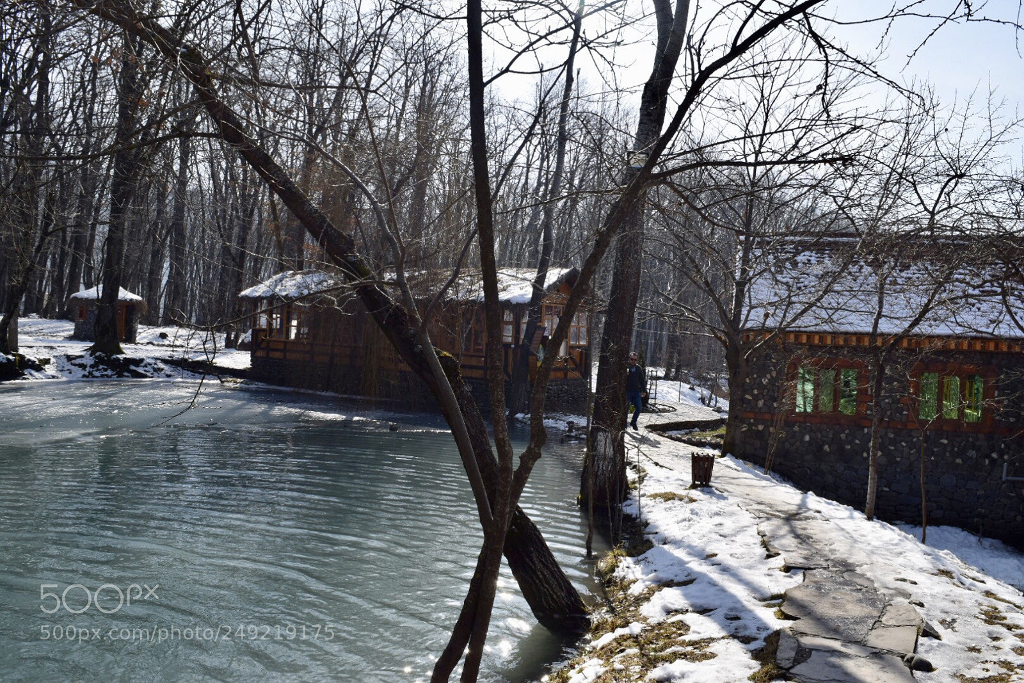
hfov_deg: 67.4
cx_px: 512
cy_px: 342
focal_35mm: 27
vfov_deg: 47.9
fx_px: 768
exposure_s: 1/400
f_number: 10
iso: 200
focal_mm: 18
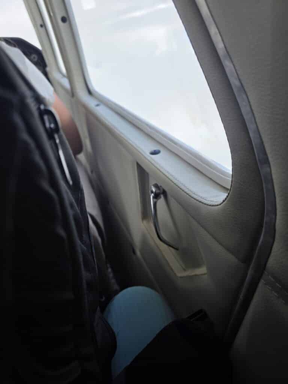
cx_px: 144
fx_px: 255
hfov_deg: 58.9
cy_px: 192
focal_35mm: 23
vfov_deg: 73.9
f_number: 1.7
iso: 40
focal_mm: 6.3
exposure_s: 1/1235
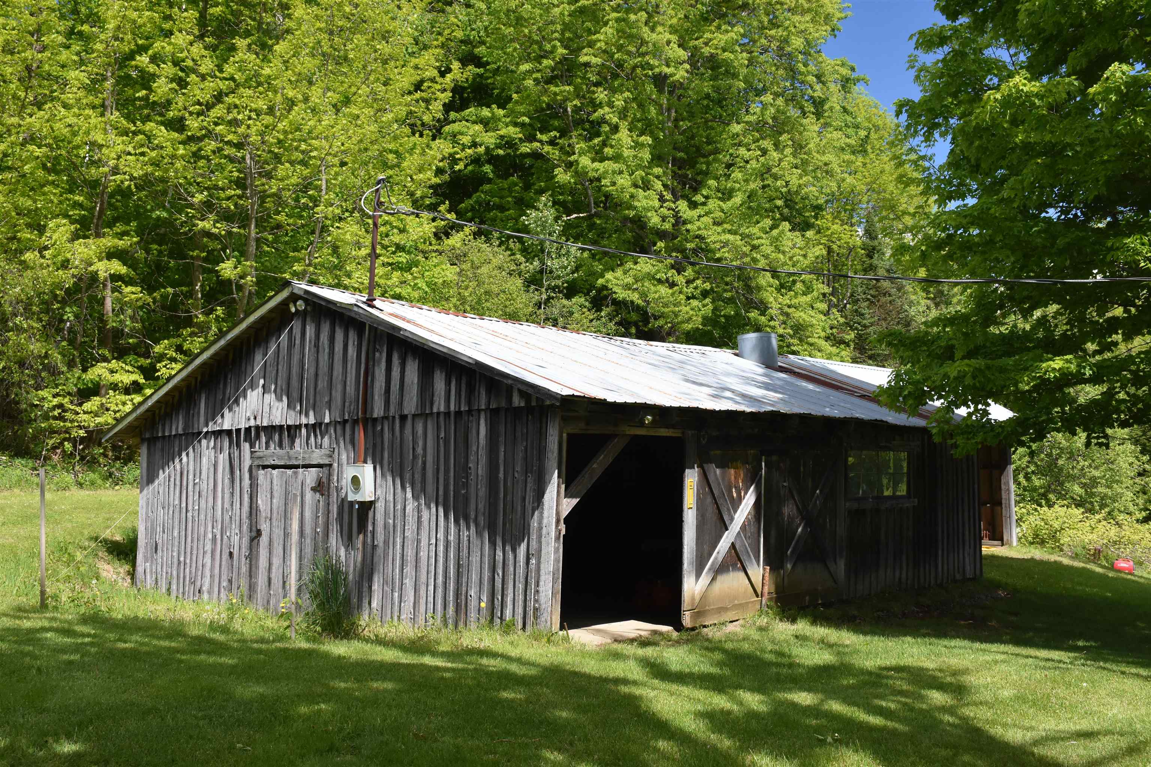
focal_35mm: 36
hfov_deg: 53.1
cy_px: 384
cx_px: 576
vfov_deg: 36.9
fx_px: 1151
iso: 800
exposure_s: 1/400
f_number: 8
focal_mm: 24
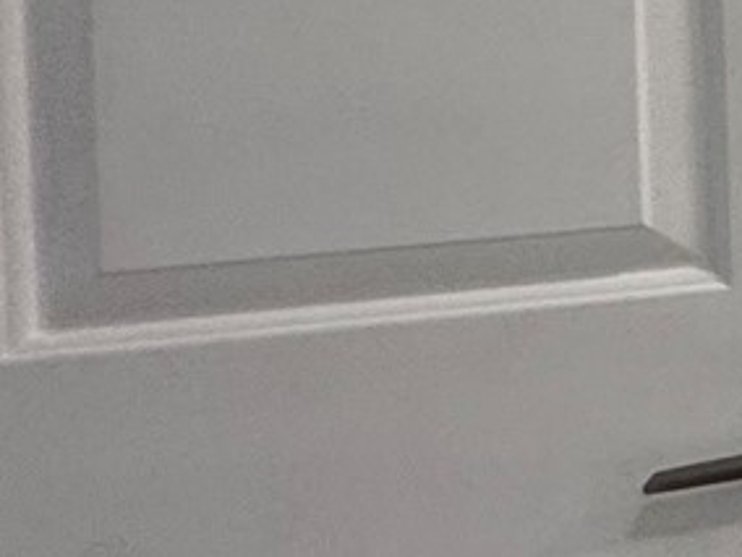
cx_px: 1944
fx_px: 1693
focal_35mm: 79
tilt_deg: -2.8
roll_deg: -1.1
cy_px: -214
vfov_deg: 17.3
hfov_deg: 13.6
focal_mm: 2.22
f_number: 2.2
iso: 160
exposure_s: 1/120
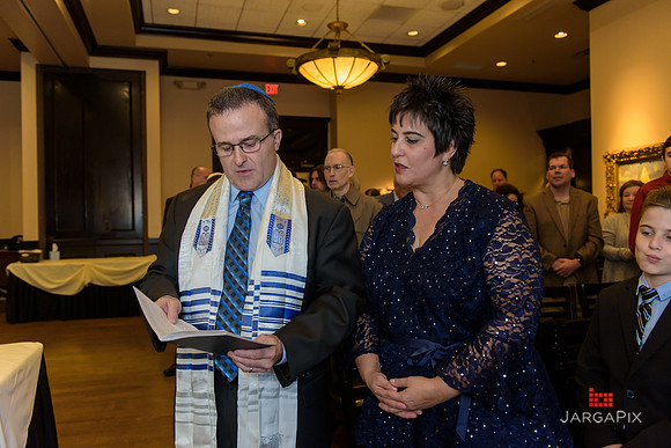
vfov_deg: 45.0
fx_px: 541
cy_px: 224
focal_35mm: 29
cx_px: 336
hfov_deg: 63.6
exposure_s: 1/125
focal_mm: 29
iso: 1250
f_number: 3.2
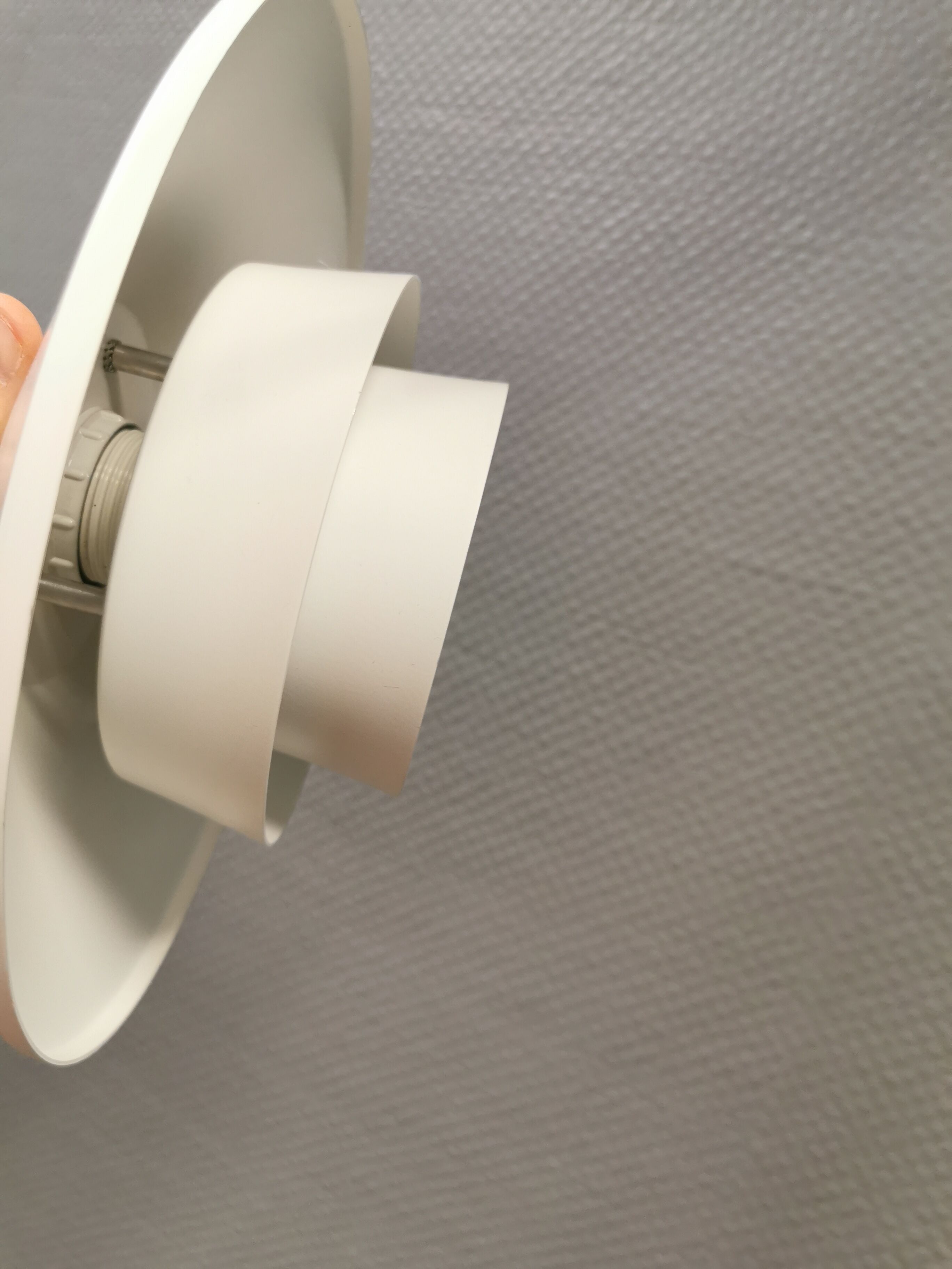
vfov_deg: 65.3
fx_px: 990
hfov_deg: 51.4
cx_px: 476
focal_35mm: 27
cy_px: 634
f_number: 1.6
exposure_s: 1/50
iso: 160
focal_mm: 5.56
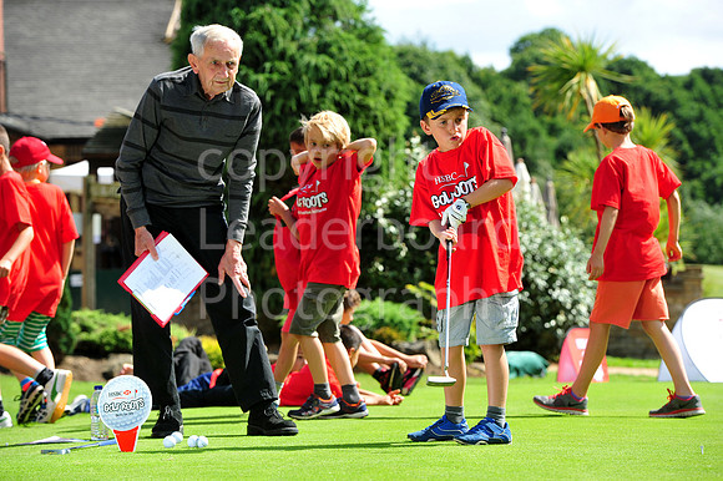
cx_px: 362
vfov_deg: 9.8
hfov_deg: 14.7
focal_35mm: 140
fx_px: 2810
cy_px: 240
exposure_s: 1/1000
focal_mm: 140
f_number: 6.3
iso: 500
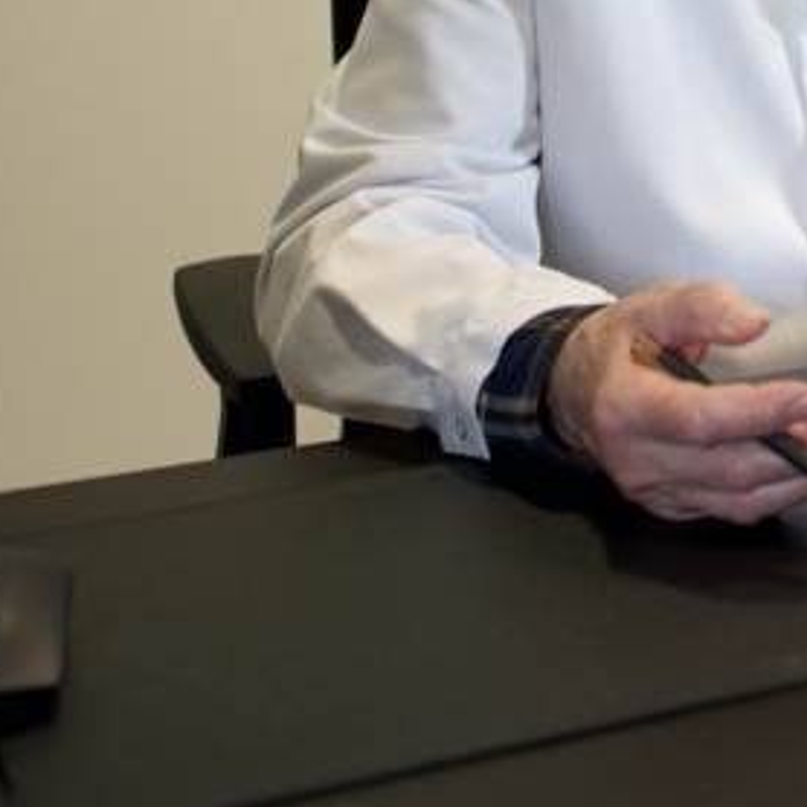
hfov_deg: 16.5
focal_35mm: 94
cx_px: 1280
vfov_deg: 17.2
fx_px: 2479
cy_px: -277
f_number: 2
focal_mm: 24
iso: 160
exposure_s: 1/60
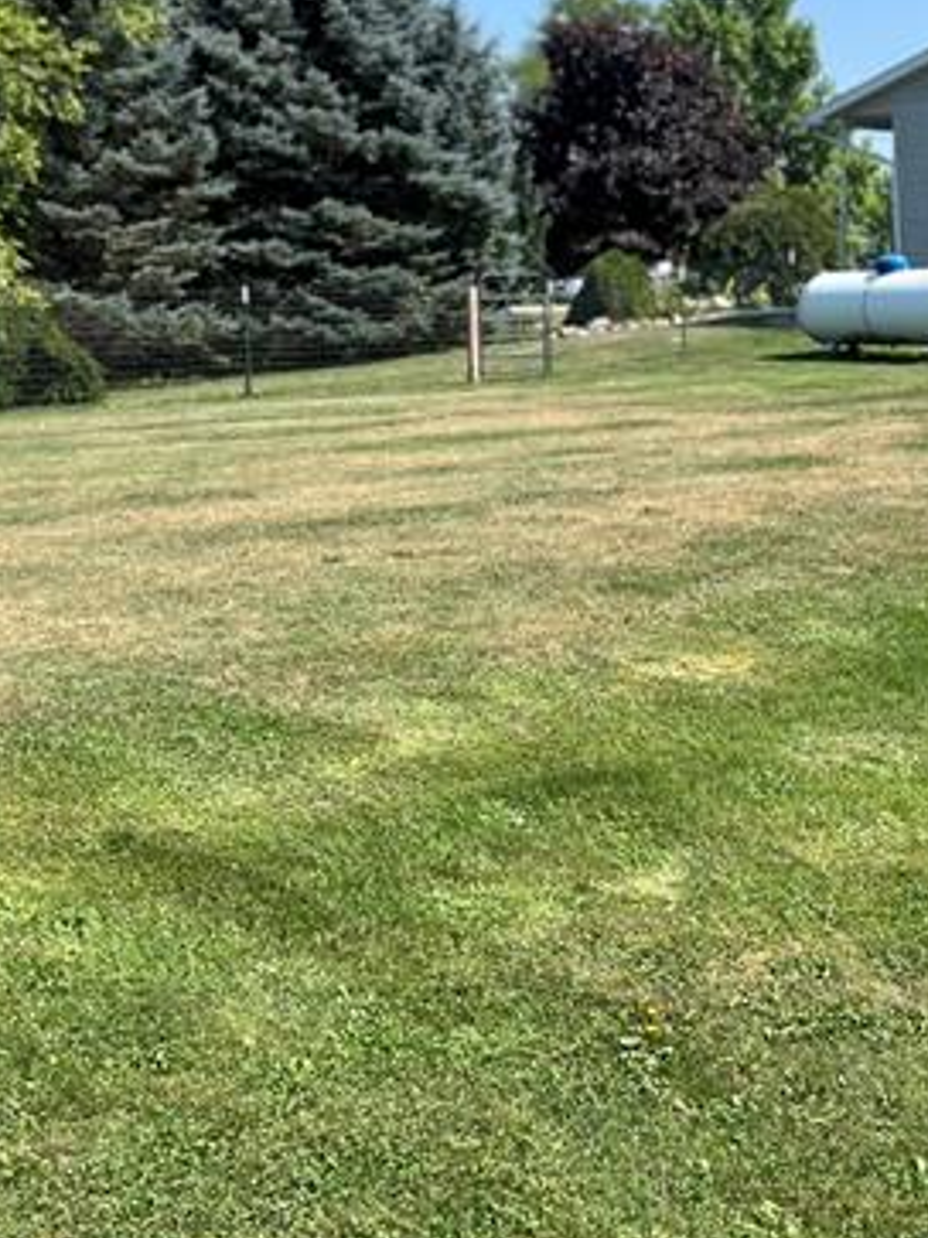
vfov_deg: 34.9
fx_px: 1967
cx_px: 727
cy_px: 522
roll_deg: +0.9
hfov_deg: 26.1
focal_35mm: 55
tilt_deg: -6.8
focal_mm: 5.7
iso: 50
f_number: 1.5
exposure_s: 1/3257
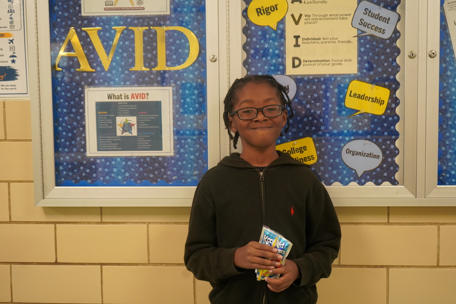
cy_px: 152
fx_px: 583
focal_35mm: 46
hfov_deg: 42.7
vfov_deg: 29.3
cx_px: 228
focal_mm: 46
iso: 2500
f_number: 4.5
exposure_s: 1/160
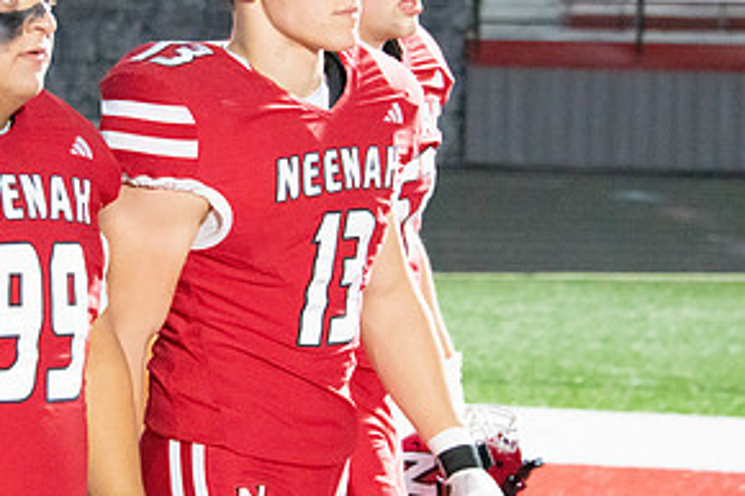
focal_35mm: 170
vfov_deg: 8.1
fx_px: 3516
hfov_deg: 12.1
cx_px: 208
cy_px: 181
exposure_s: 1/400
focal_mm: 85
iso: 25600
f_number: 5.6
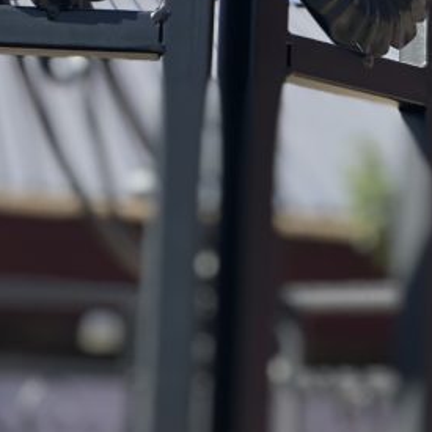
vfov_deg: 9.8
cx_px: 97
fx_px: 2414
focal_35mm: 171
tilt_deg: +21.0
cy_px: -262
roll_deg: -3.2
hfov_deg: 10.2
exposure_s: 1/475
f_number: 2.4
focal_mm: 6
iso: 16
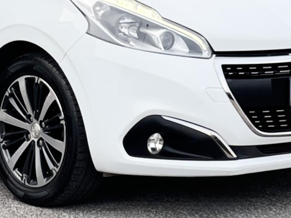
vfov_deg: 6.1
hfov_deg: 8.2
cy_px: -7
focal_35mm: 242
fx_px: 2035
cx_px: 61
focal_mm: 7.5
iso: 25
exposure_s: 1/233
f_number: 2.2
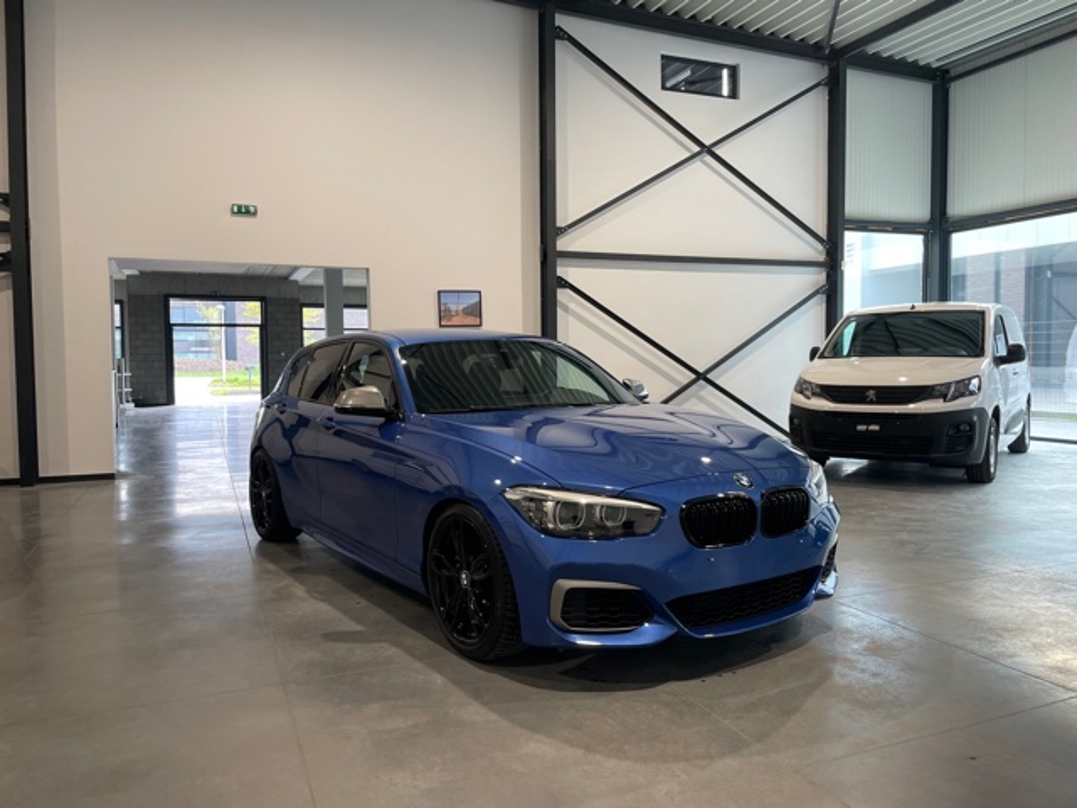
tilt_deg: -3.1
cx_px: 538
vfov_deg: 53.1
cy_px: 404
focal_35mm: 26
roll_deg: +0.6
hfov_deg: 67.3
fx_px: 809
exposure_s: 1/100
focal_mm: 4.2
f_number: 1.6
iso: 80
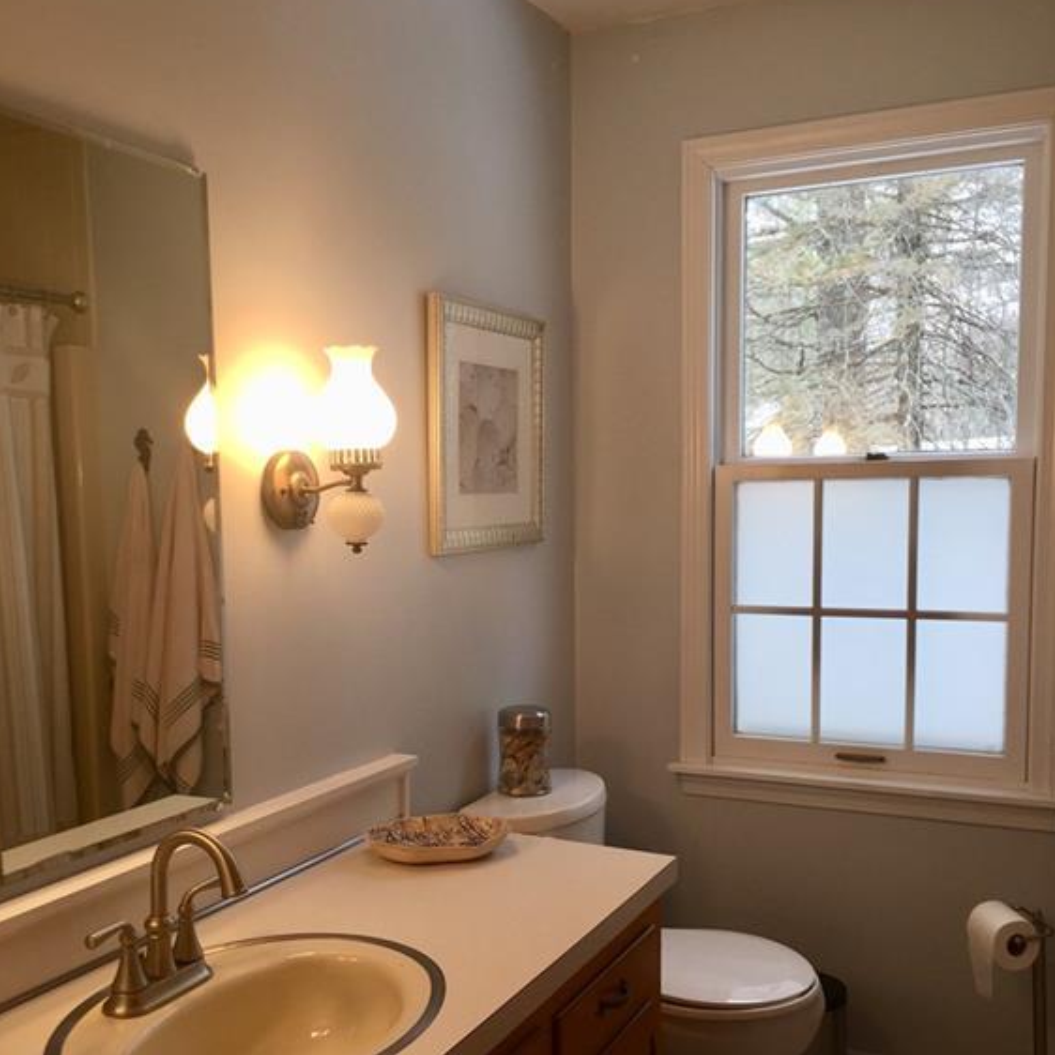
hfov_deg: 47.2
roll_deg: +0.8
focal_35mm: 35
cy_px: 606
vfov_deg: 47.1
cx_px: 522
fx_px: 1207
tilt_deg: -6.4
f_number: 2.2
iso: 32
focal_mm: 4.15
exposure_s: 1/60
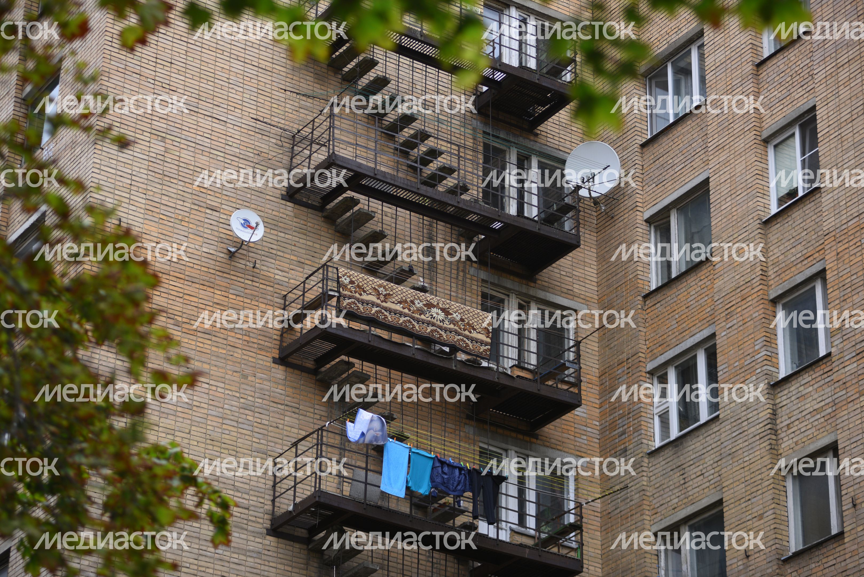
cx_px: 432
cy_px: 288
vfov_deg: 13.7
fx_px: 2401
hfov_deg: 20.4
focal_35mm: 100
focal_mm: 100
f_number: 2.8
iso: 200
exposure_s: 1/800
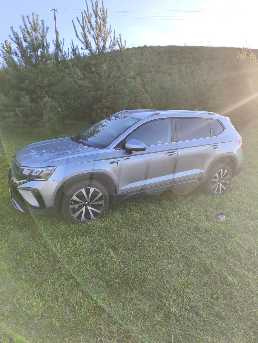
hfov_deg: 58.9
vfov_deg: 73.9
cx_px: 129
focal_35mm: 23
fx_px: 229
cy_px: 172
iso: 80
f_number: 1.7
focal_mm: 5.35
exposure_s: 1/756
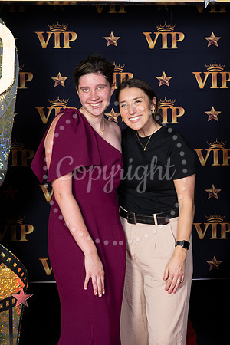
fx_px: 719
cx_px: 115
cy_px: 172
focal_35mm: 75
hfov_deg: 18.2
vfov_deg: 27.0
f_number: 8
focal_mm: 75
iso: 320
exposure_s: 1/125
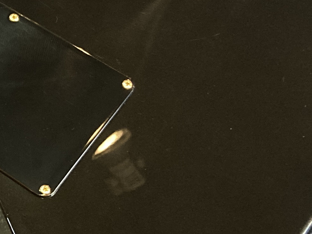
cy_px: 22
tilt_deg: -55.7
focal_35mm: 114
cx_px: -201
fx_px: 1028
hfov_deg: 15.5
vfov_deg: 12.9
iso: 320
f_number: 1.8
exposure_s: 1/30
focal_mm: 3.99
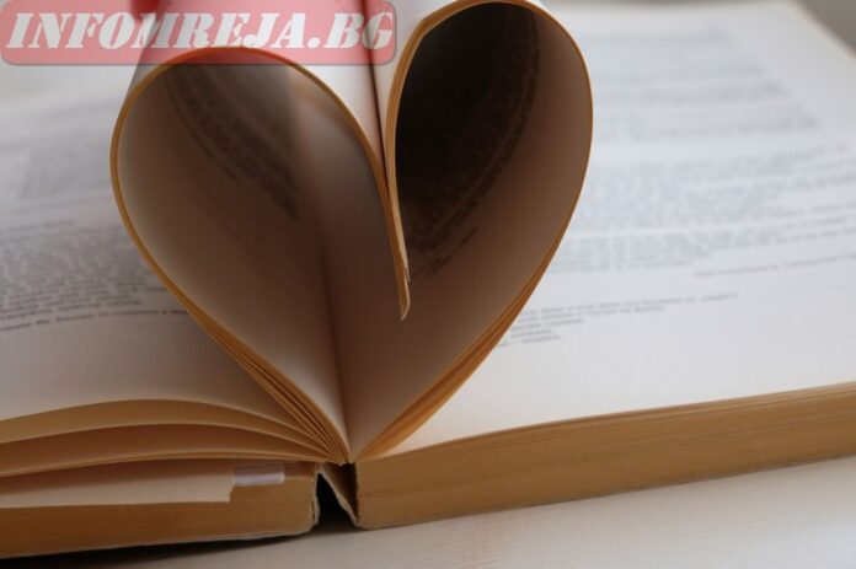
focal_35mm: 63
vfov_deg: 21.5
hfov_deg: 31.9
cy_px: 284
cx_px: 428
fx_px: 1497
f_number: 5.6
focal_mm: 41.8
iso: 400
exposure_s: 1/150
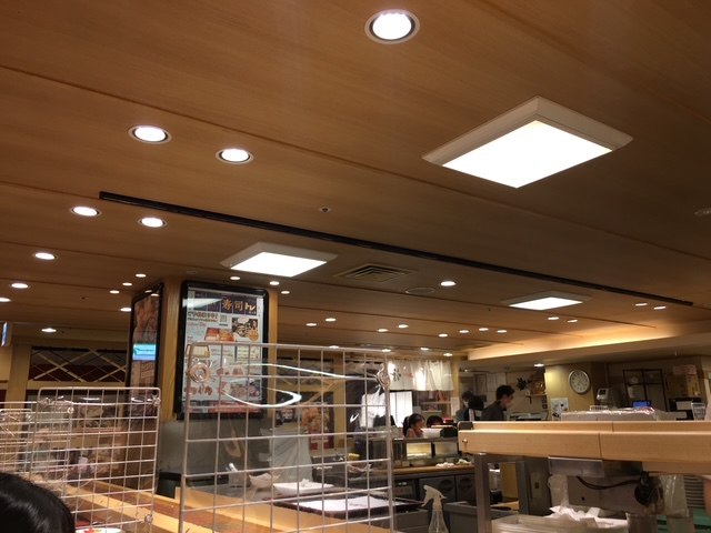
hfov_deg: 61.7
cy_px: 266
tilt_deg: +13.8
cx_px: 356
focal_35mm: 29
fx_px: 596
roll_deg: +0.5
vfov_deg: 48.2
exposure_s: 1/40
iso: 32
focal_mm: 4.15
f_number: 2.2
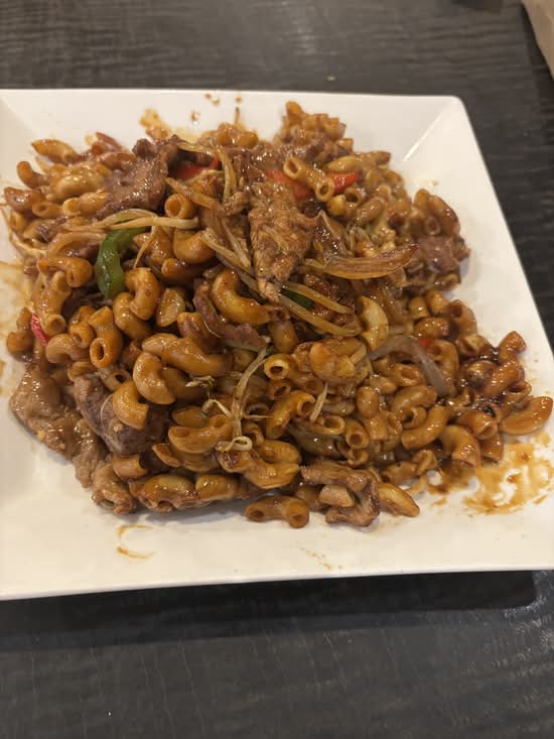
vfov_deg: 67.3
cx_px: 277
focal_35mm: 26
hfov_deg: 53.1
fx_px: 555
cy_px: 370
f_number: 1.6
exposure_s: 1/40
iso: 500
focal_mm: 5.96
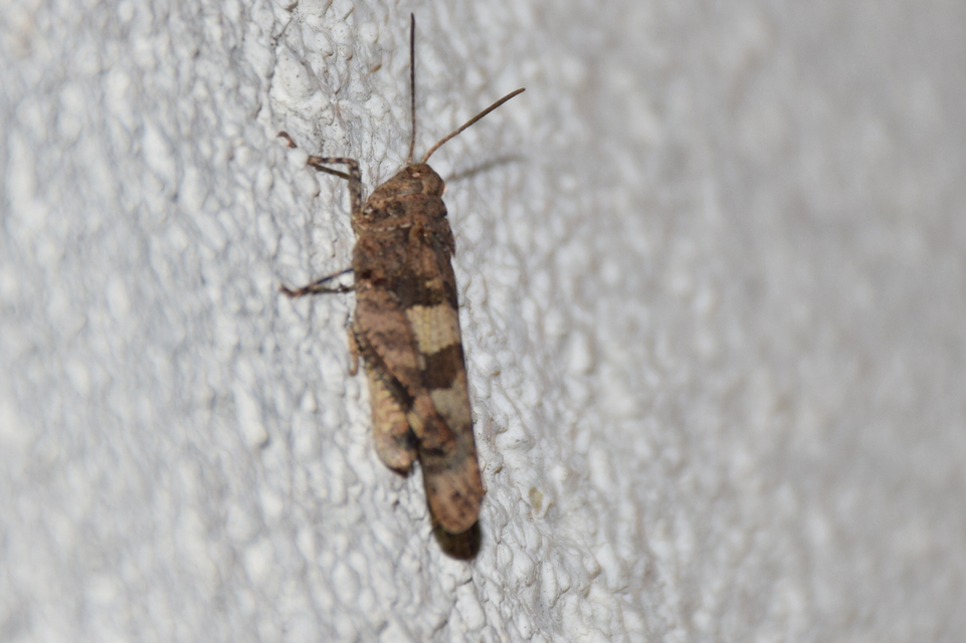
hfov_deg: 9.8
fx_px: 5633
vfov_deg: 6.5
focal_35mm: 210
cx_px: 483
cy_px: 322
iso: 320
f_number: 7.1
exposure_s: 1/60
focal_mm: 140
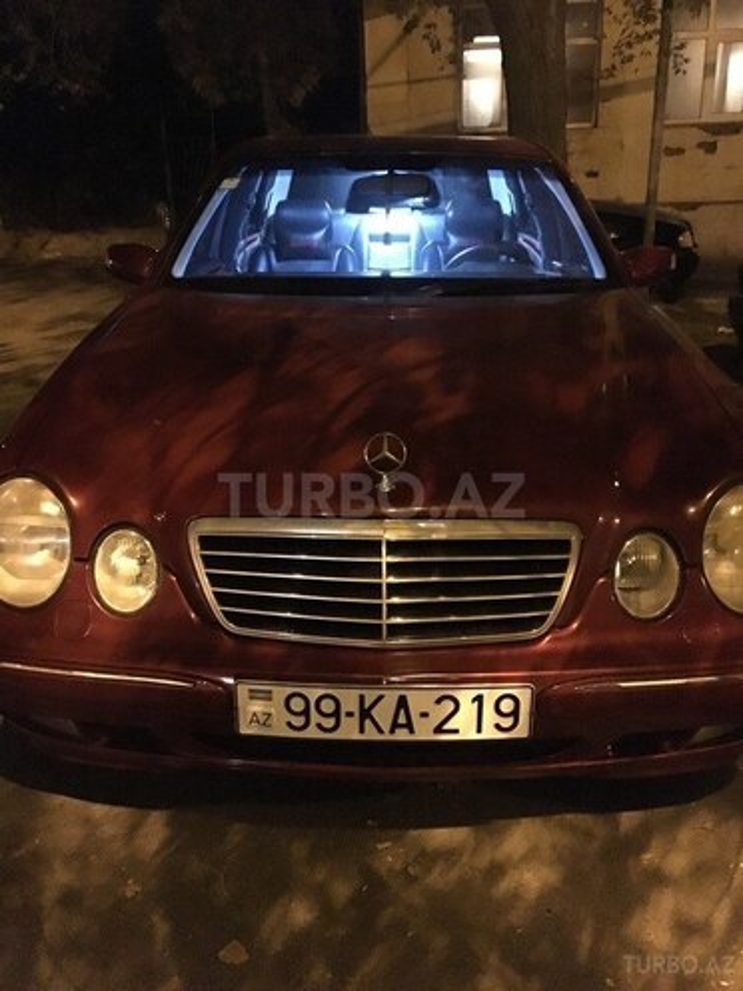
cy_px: 496
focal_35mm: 29
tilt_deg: -20.4
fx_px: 830
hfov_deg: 48.2
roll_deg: +1.3
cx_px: 372
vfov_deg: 61.7
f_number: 2.2
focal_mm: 4.15
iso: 2000
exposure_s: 1/17
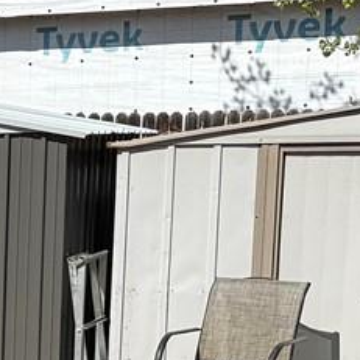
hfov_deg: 9.9
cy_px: 405
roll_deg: +1.1
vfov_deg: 11.7
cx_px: -605
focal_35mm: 147
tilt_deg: -9.0
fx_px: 1730
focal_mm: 6.76
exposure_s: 1/6711
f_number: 1.78
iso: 80
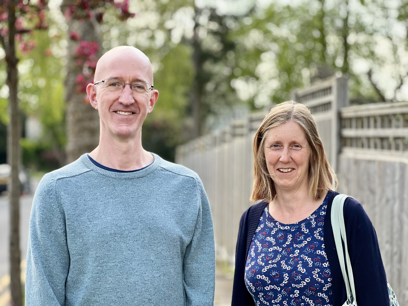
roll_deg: -0.7
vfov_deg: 19.1
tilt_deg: -1.4
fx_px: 908
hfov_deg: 25.3
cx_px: 204
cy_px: 153
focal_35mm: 77
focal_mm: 9
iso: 40
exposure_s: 1/121
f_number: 2.8
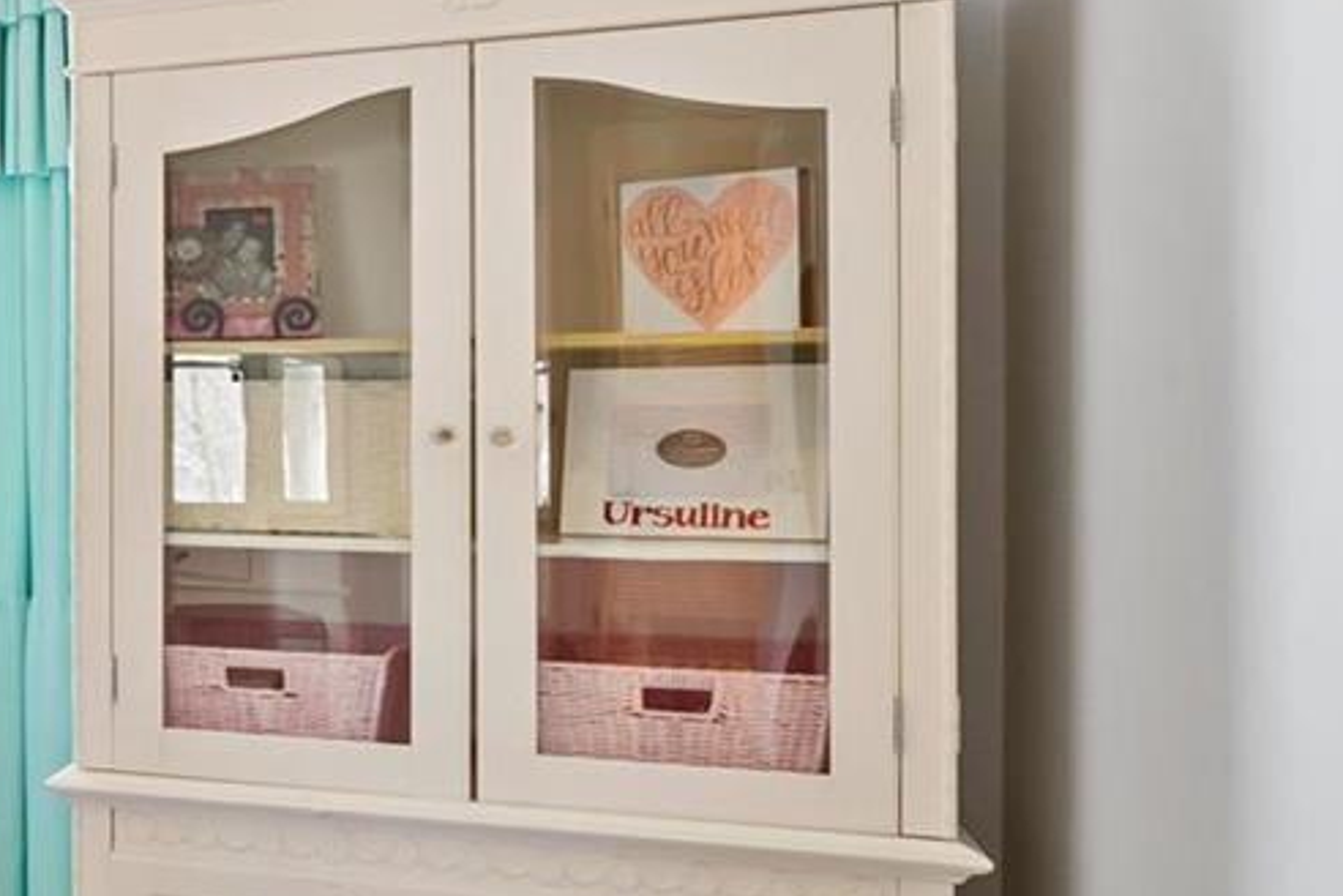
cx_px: -781
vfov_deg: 26.0
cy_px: 462
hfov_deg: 25.7
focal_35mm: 52
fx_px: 1940
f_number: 6.3
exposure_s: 1/4
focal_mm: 8
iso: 400
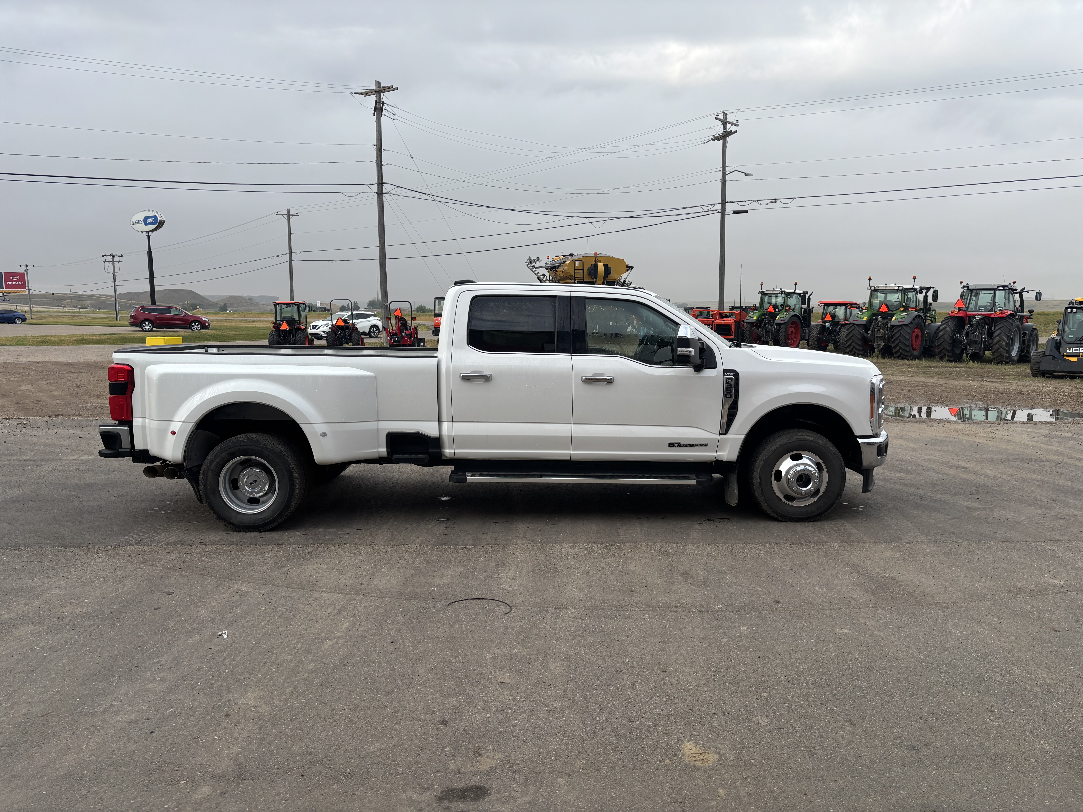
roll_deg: +0.0
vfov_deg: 53.1
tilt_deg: -8.0
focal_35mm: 26
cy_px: 406
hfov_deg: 67.3
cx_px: 542
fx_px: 813
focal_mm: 5.96
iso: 50
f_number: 1.6
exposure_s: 1/1152
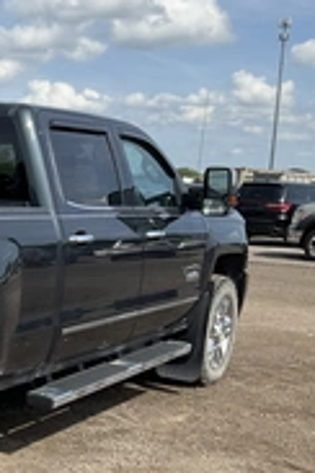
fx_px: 866
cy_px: 344
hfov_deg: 18.2
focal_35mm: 66
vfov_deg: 30.1
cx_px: -163
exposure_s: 1/1577
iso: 25
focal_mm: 3
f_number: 1.8
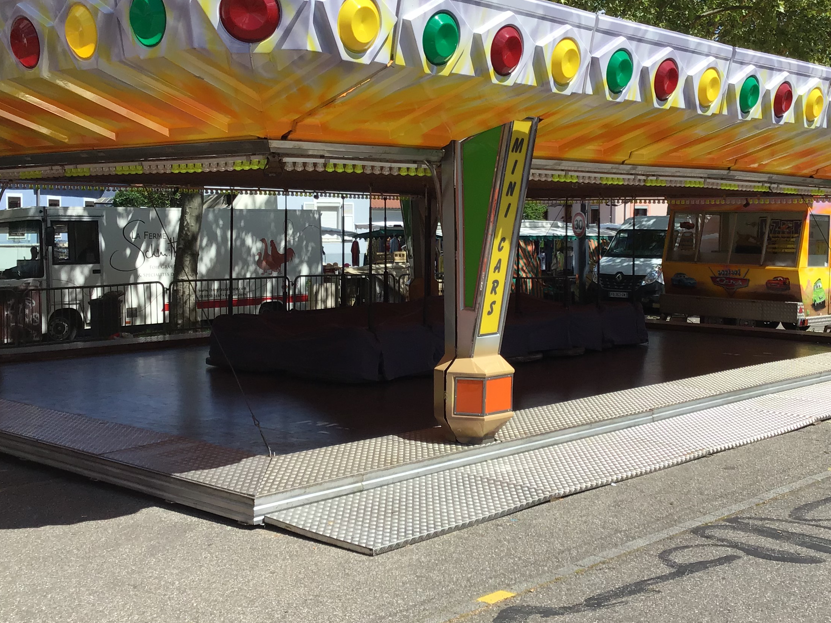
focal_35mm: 46
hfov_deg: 41.2
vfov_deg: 31.5
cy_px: 280
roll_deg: +0.3
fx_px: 1104
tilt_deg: -4.1
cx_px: 449
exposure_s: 1/1148
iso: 25
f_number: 2.4
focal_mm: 3.3
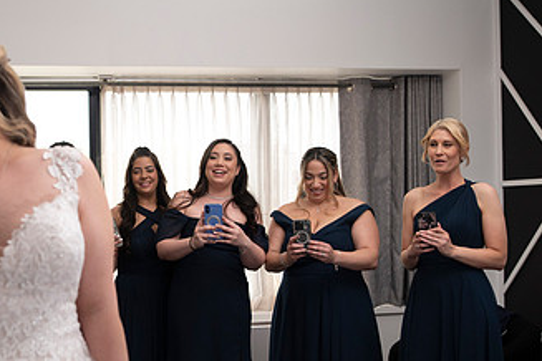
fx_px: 828
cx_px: 108
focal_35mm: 55
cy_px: 205
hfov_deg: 35.1
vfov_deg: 24.6
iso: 1600
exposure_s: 1/1600
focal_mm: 31
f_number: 2.8
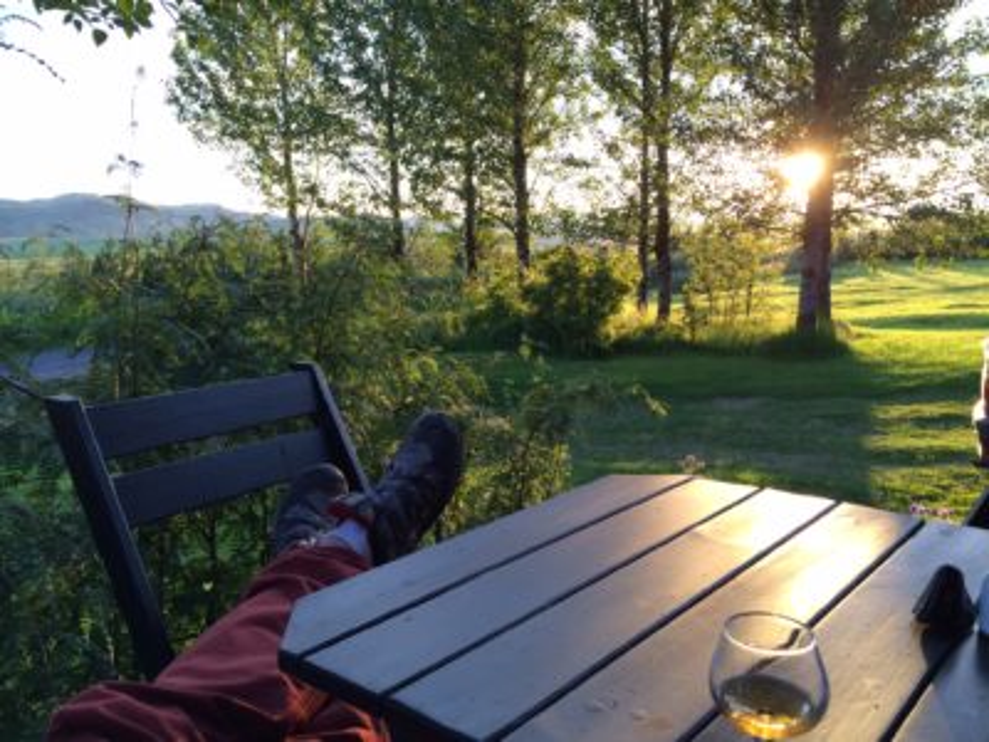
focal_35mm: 30
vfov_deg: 46.8
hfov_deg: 60.0
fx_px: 857
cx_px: 494
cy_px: 371
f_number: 2.2
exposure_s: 1/120
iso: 50
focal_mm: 4.12
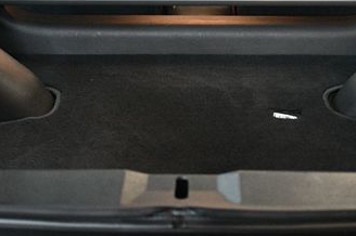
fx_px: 771
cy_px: 43
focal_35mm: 78
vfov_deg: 17.3
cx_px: 190
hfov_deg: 26.0
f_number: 4
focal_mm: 27
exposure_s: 1/60
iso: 3200
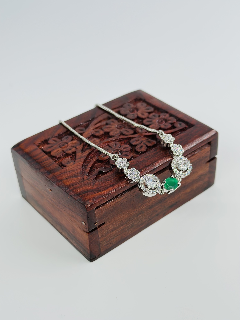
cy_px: 160
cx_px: 120
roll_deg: +1.1
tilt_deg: -37.0
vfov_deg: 39.7
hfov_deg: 30.3
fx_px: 444
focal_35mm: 48
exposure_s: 1/1073
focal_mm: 6.86
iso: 80
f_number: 1.78
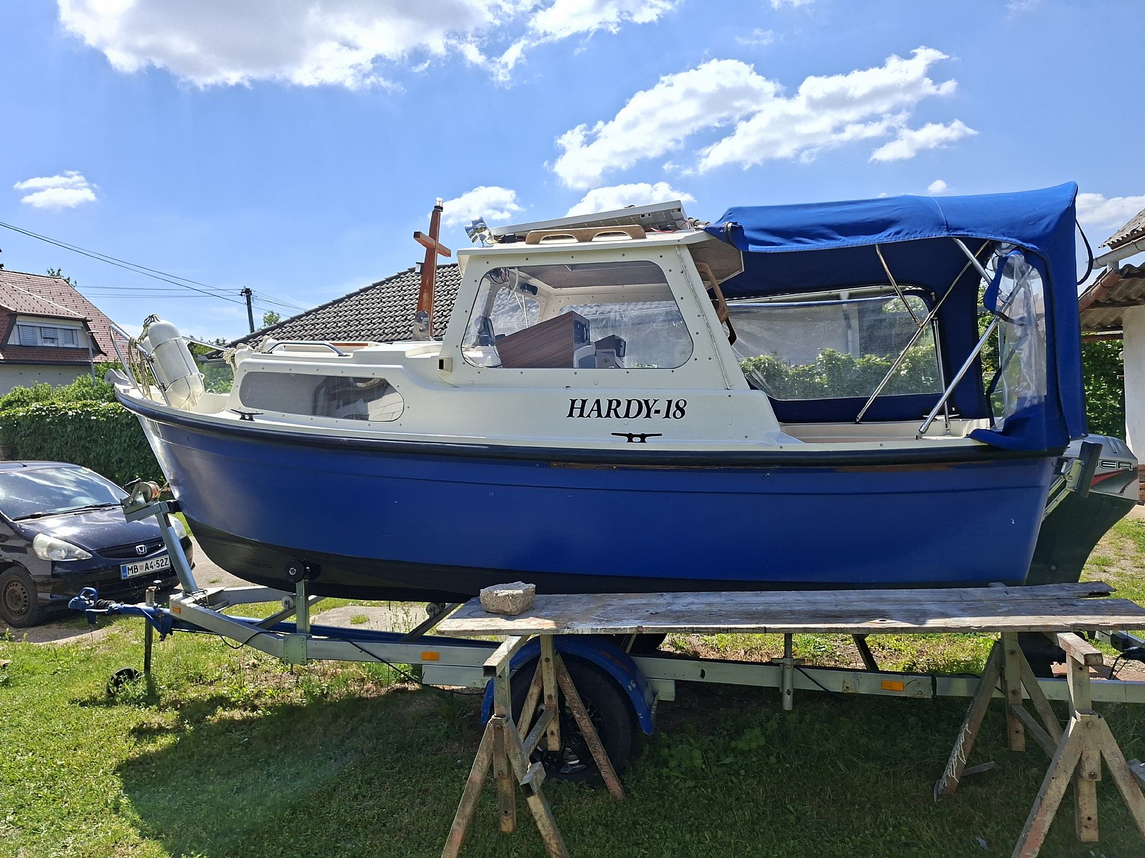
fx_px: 761
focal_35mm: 23
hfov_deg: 73.9
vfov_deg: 58.9
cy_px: 429
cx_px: 572
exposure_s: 1/2710
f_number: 1.8
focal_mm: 5.54
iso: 50
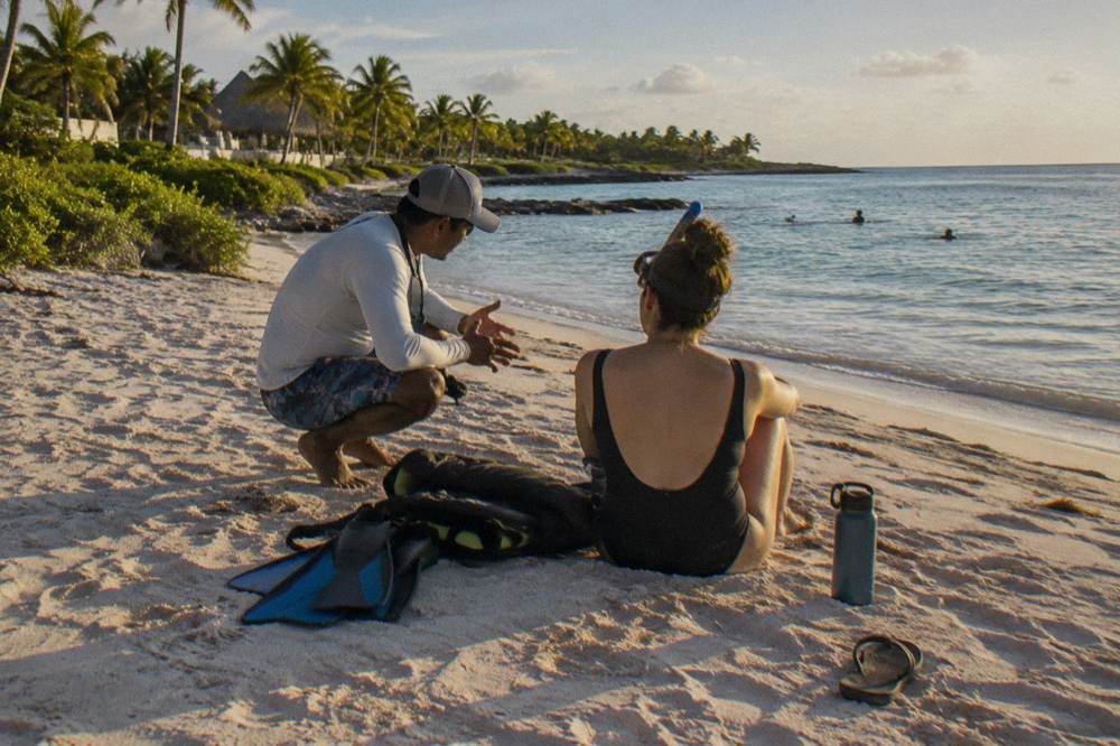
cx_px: 560
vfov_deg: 37.8
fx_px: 1088
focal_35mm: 35
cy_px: 373
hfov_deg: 54.5
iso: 400
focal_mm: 35
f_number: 7.1
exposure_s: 1/500
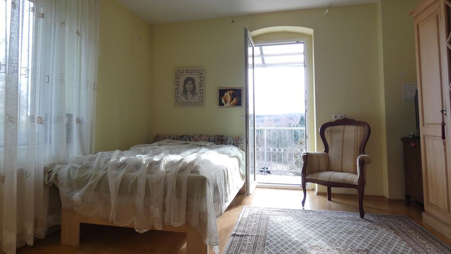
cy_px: 105
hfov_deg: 78.7
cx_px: 218
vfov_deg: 49.3
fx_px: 275
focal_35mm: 23
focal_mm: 3.6
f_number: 2.8
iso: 100
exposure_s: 1/60
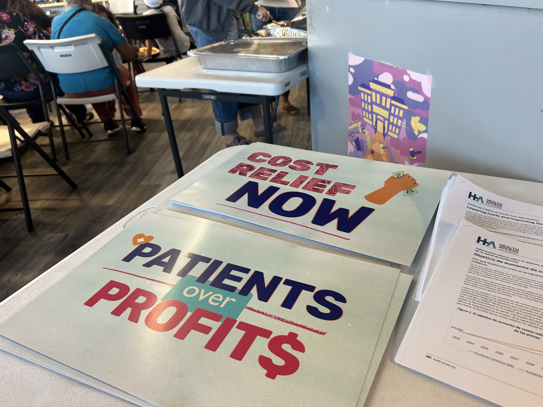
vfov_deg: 53.1
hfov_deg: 67.3
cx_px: 272
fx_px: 408
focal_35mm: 26
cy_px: 204
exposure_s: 1/60
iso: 80
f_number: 1.5
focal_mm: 5.7
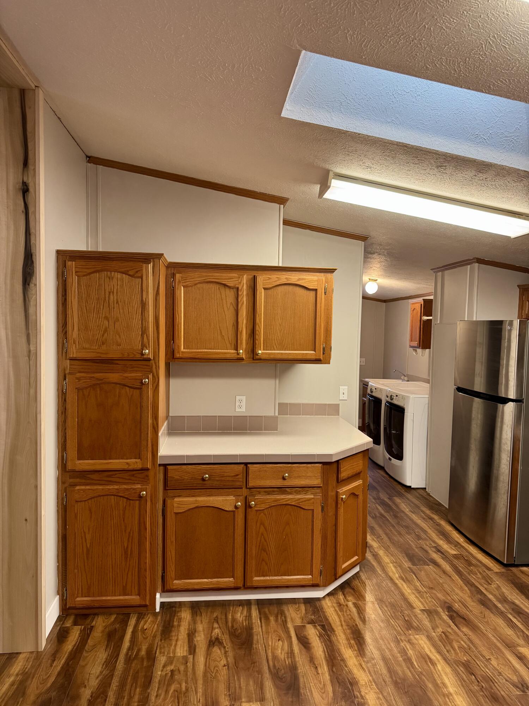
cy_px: 353
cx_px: 264
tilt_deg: -3.1
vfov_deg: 71.6
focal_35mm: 24
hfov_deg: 56.8
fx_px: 489
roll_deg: -1.2
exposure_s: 1/60
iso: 320
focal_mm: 6.76
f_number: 1.78
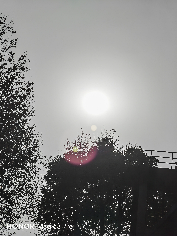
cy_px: 118
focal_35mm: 95
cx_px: 88
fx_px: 648
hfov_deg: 15.6
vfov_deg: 20.7
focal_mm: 16.85
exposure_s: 1/7500
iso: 100
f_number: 3.5
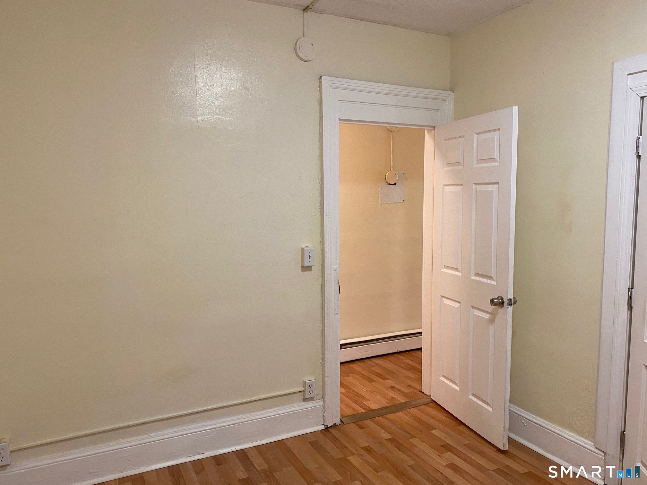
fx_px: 486
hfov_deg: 67.3
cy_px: 242
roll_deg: -0.8
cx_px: 324
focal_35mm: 26
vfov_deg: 53.1
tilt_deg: -4.1
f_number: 1.8
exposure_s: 1/60
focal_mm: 4.25
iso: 80
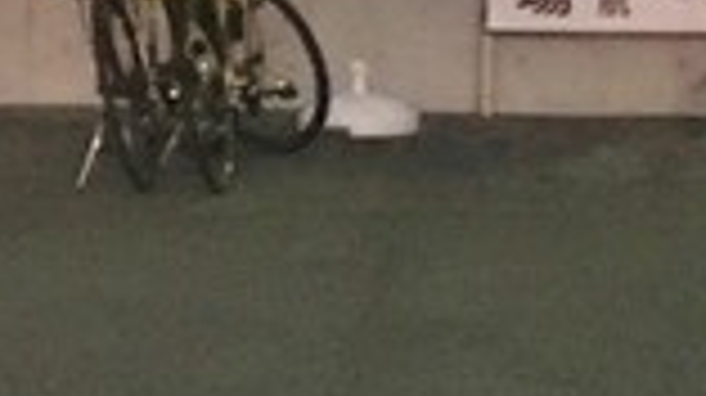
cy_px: 86
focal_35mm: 206
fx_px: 3853
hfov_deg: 10.4
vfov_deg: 5.9
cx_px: -40
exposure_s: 1/4
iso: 100
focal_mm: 4.15
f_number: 2.2
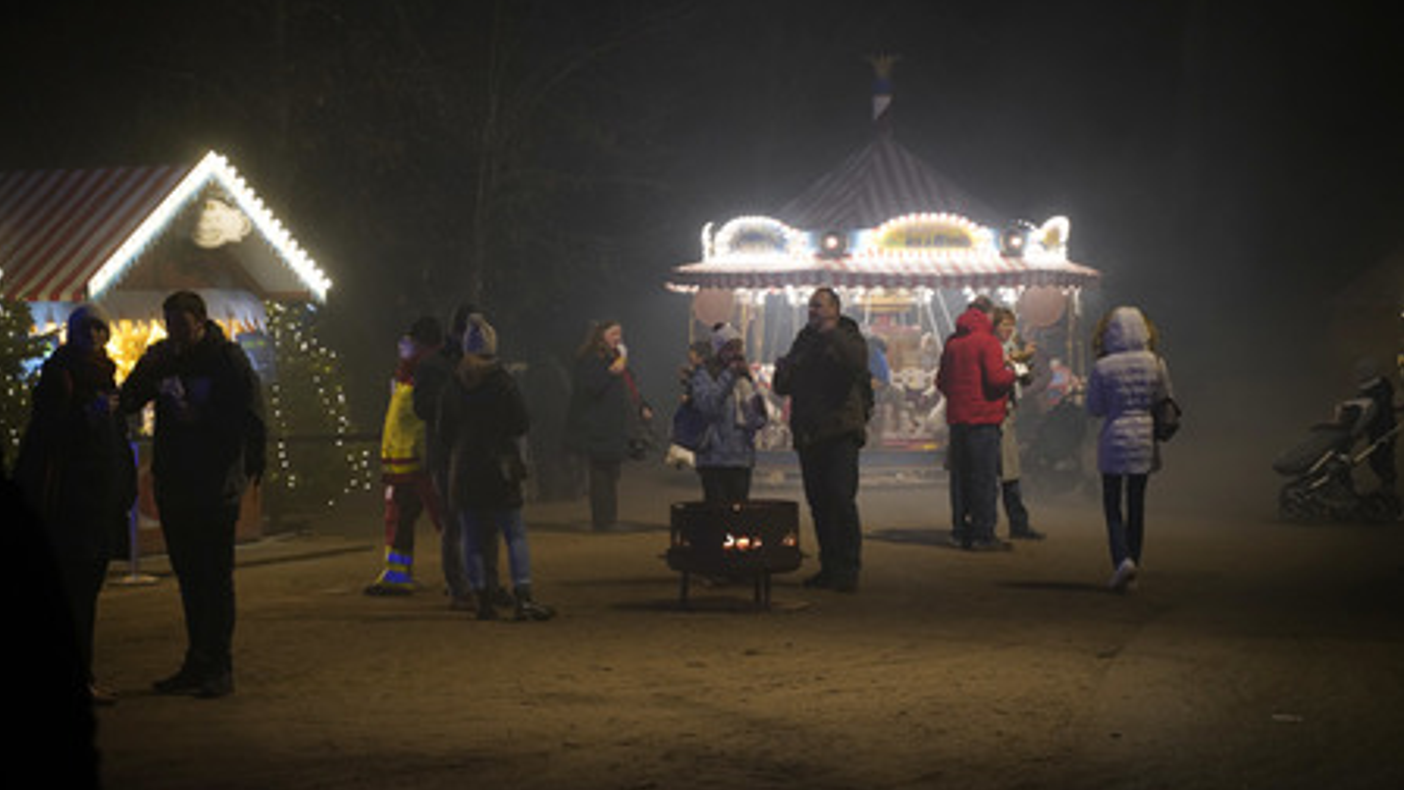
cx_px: 700
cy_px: 389
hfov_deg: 26.8
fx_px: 2941
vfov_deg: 15.3
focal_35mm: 79
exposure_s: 1/60
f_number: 2.8
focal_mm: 75
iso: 1250
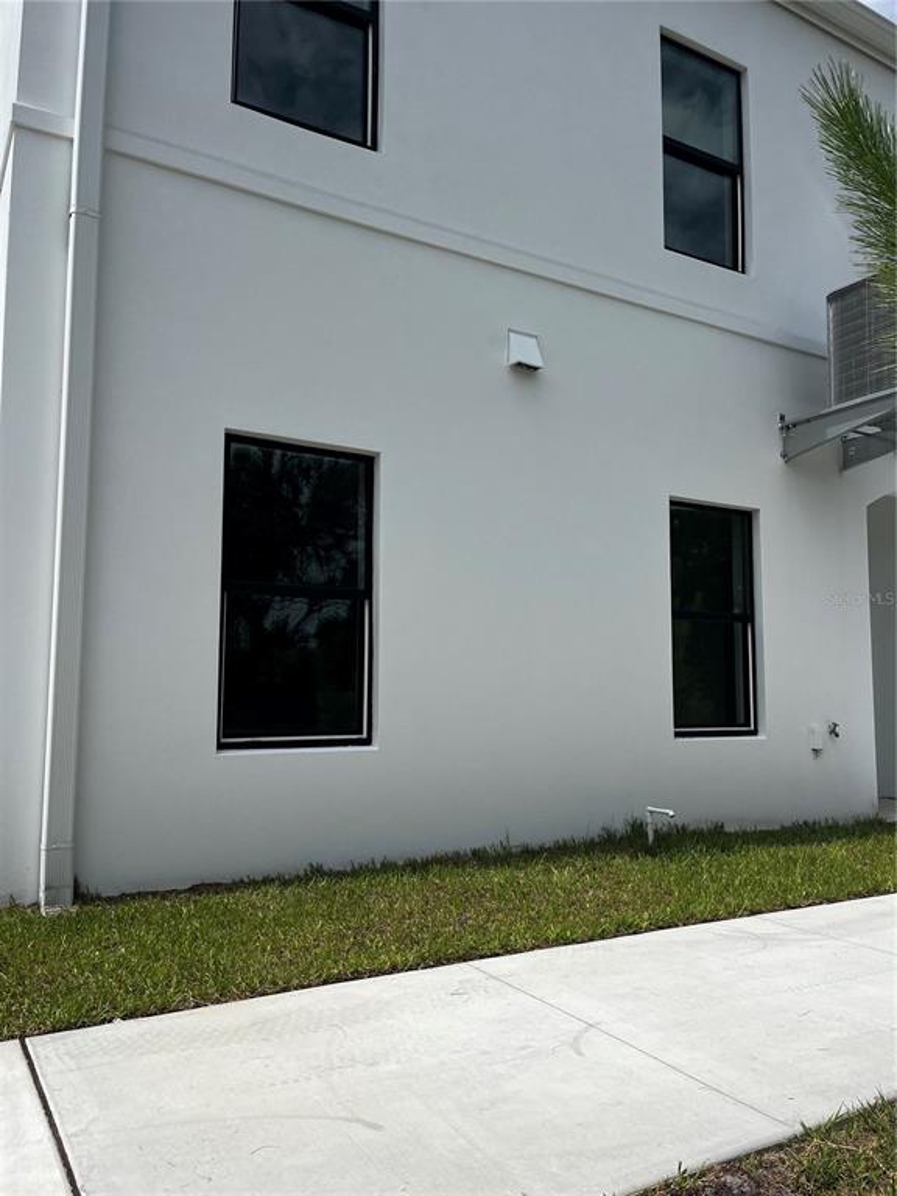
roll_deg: -0.6
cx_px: 448
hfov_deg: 53.1
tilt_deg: +8.0
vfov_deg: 67.3
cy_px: 598
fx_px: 898
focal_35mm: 26
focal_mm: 5.1
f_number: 1.6
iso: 50
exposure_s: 1/7874
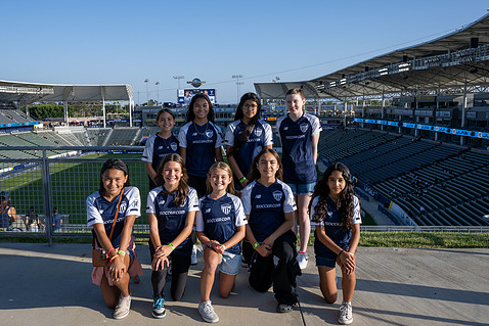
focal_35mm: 33
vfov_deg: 40.0
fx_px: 448
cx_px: 219
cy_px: 161
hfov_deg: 57.1
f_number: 8
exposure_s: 1/400
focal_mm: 25
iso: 200
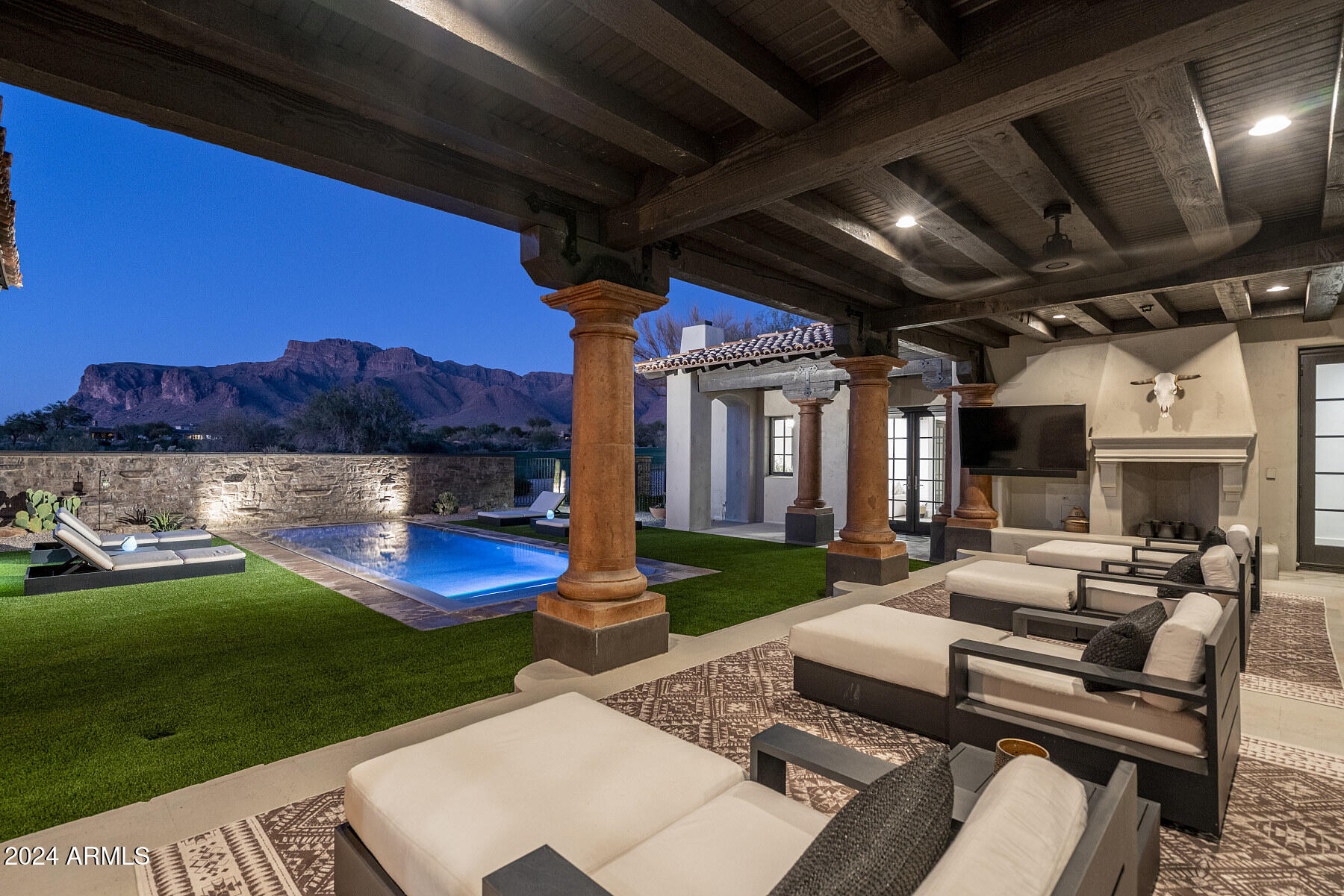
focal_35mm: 16
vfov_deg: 73.8
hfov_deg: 96.7
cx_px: 672
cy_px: 448
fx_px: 597
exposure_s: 1/1.67
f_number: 6.3
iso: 1250
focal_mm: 16
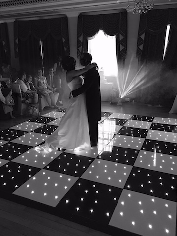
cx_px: 88
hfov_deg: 48.2
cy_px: 118
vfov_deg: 61.7
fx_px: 198
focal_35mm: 29
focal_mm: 4.15
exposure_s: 1/20
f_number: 2.2
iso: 200
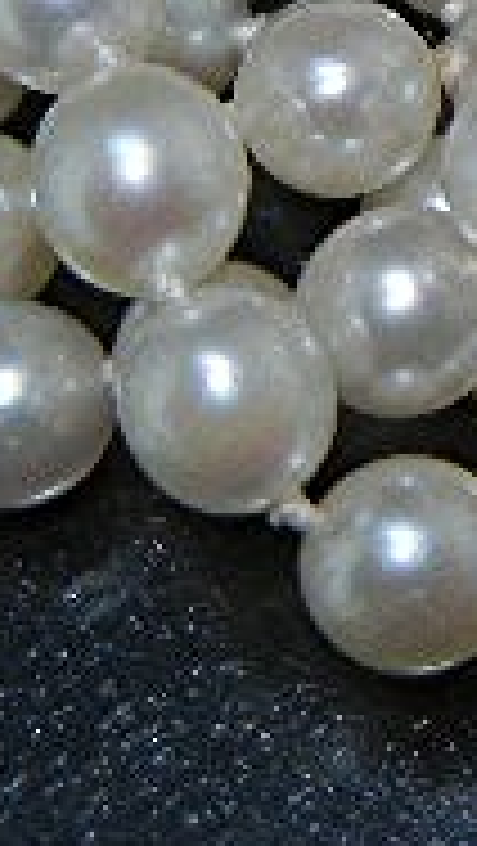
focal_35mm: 167
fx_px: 3748
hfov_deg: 7.1
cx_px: 814
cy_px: -76
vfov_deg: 12.7
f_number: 7.6
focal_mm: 8.1
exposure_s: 1/30
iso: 246
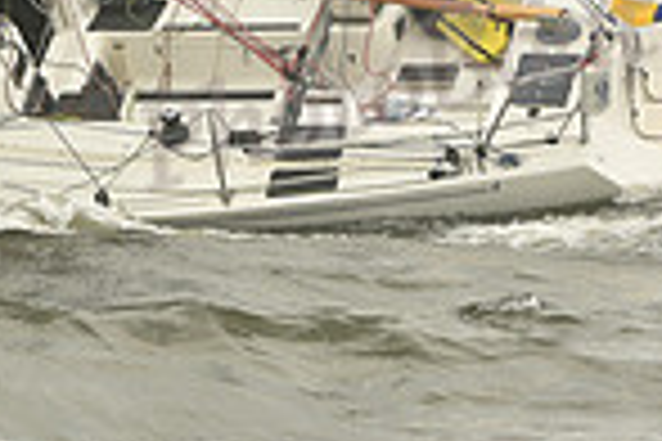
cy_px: -97
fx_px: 5093
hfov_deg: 7.4
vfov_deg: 4.9
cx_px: -90
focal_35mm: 277
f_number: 7.1
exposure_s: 1/800
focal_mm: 70
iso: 250
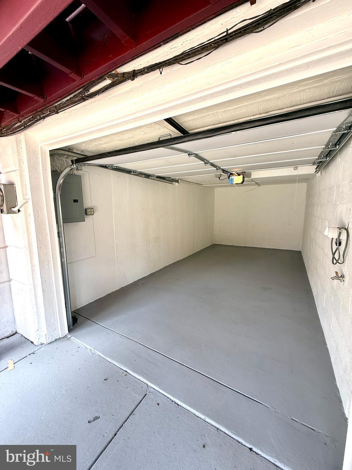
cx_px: 176
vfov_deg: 102.1
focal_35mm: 14
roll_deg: +0.3
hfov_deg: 85.7
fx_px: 190
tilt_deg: -7.9
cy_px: 235
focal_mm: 2.22
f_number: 2.2
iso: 64
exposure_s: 1/99
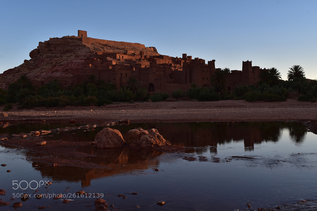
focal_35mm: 38
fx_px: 330
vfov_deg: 35.5
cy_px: 106
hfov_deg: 51.3
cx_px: 158
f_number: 11
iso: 100
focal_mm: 25
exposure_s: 1/30
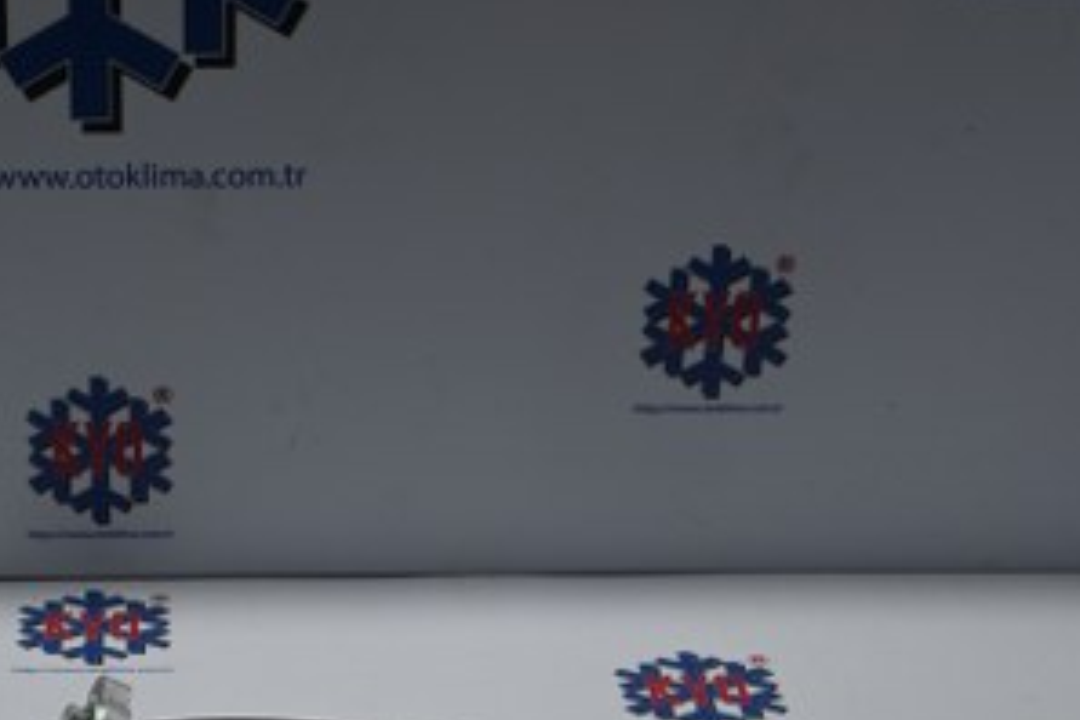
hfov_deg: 20.3
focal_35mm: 99
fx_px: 2955
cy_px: 655
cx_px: 131
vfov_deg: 13.8
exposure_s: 1/50
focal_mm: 32.5
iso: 250
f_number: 5
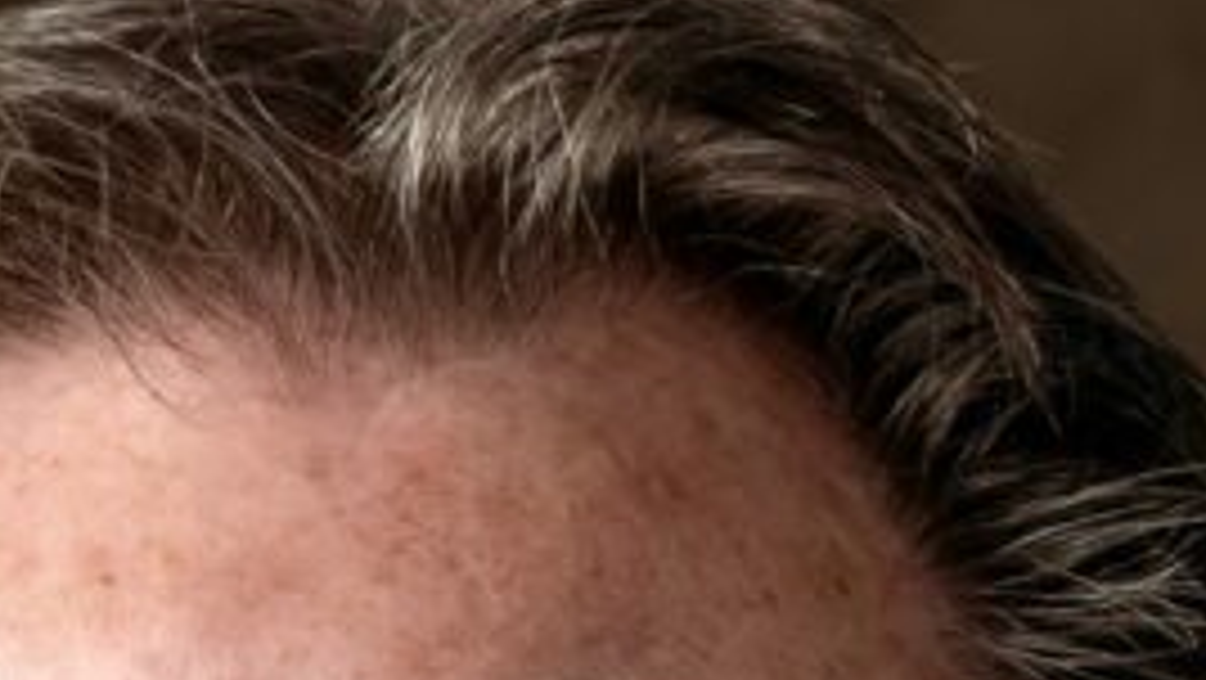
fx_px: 17307
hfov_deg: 4.0
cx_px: 83
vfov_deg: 2.2
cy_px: 1531
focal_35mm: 541
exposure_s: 1/200
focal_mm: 135
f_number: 7.1
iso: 250
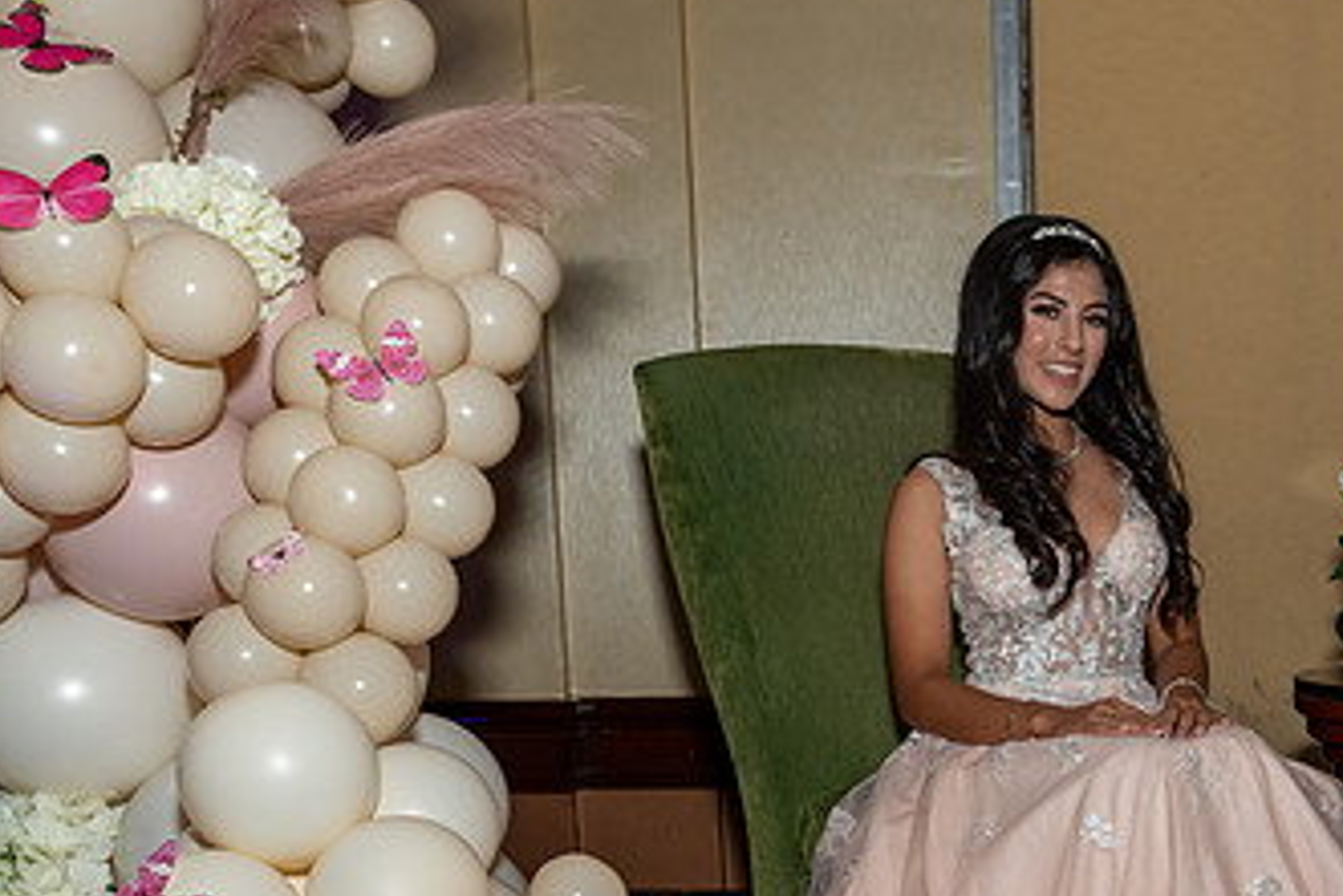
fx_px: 1754
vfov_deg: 28.0
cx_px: 1051
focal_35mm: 47
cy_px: 743
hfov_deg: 40.4
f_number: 7.1
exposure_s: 1/250
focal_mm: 17
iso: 500
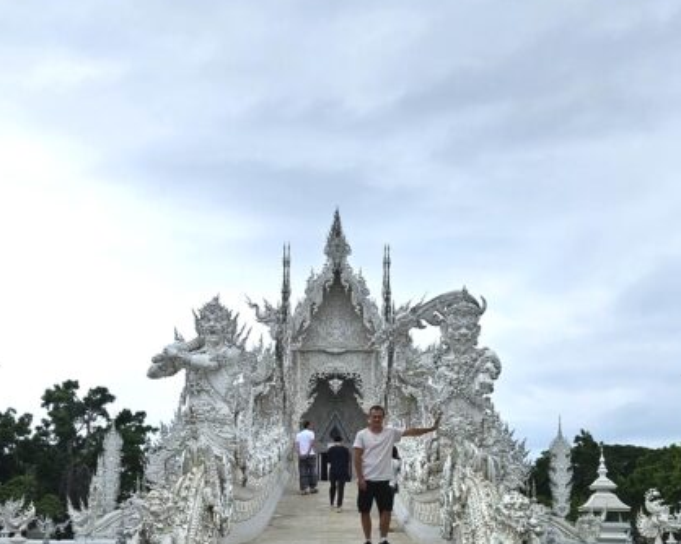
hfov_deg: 42.9
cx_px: 329
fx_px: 866
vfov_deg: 34.1
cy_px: 415
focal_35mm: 43
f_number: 1.8
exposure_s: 1/957
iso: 25
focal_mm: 5.4
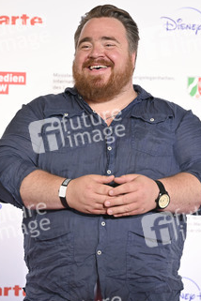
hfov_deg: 17.9
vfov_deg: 26.6
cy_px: 178
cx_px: 104
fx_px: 636
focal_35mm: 76
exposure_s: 1/250
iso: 640
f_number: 2.8
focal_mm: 61
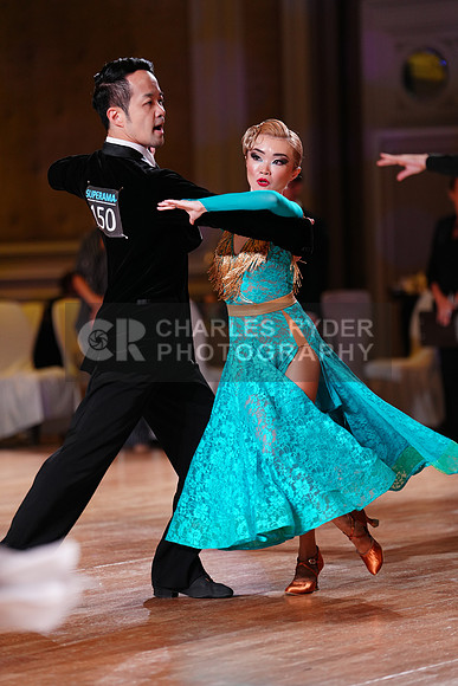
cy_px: 343
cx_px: 229
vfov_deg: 13.7
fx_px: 2861
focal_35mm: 150
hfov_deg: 9.2
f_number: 2.8
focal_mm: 150
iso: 1250
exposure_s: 1/400
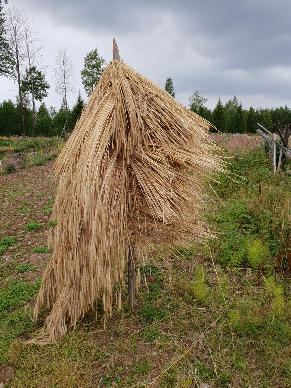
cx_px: 146
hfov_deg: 53.1
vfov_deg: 67.3
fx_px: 291
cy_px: 194
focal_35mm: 26
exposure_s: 1/138
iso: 50
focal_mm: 4.3
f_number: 2.4
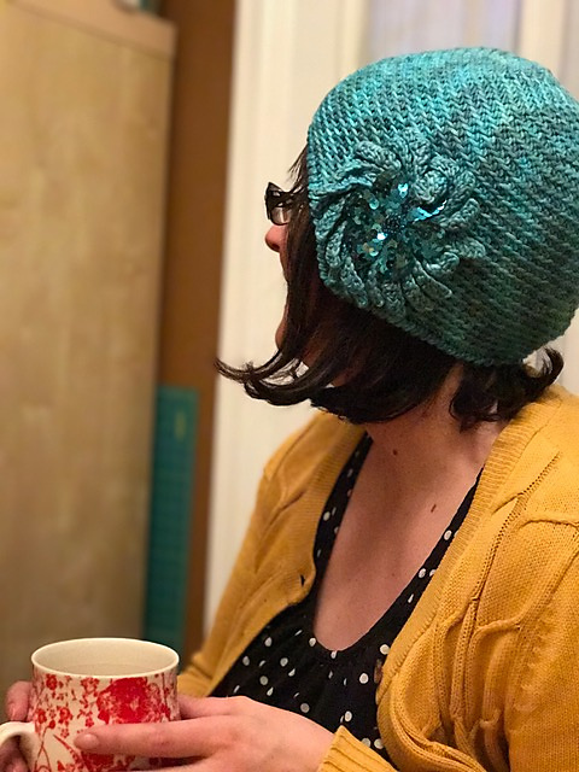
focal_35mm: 57
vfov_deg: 33.8
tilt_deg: -4.0
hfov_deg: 25.7
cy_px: 386
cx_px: 290
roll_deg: -3.3
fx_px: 1271
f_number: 2.8
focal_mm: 6.6
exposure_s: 1/60
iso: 800
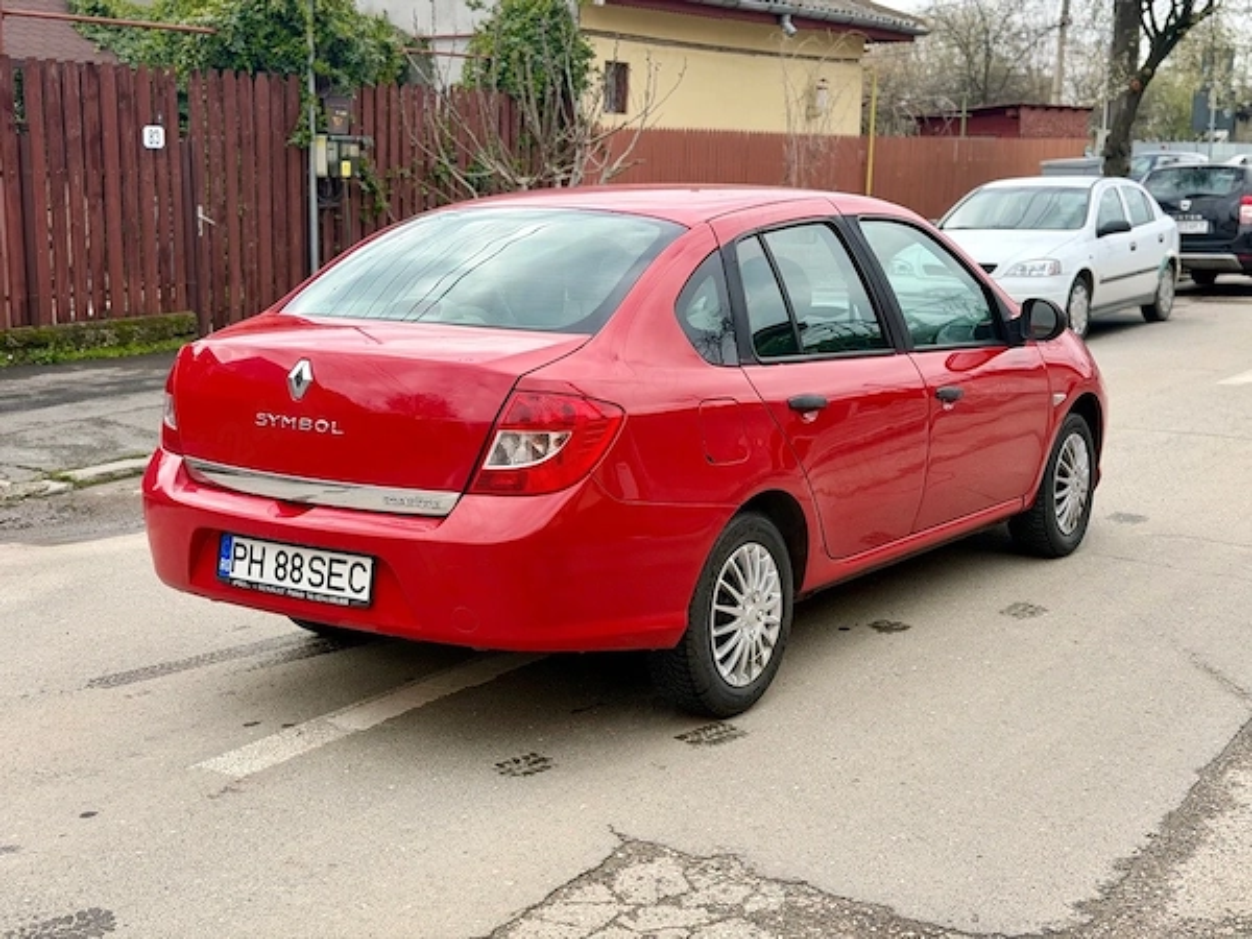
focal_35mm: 48
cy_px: 470
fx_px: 1736
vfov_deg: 30.3
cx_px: 626
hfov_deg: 39.7
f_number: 1.78
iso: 64
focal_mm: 6.76
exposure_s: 1/1980
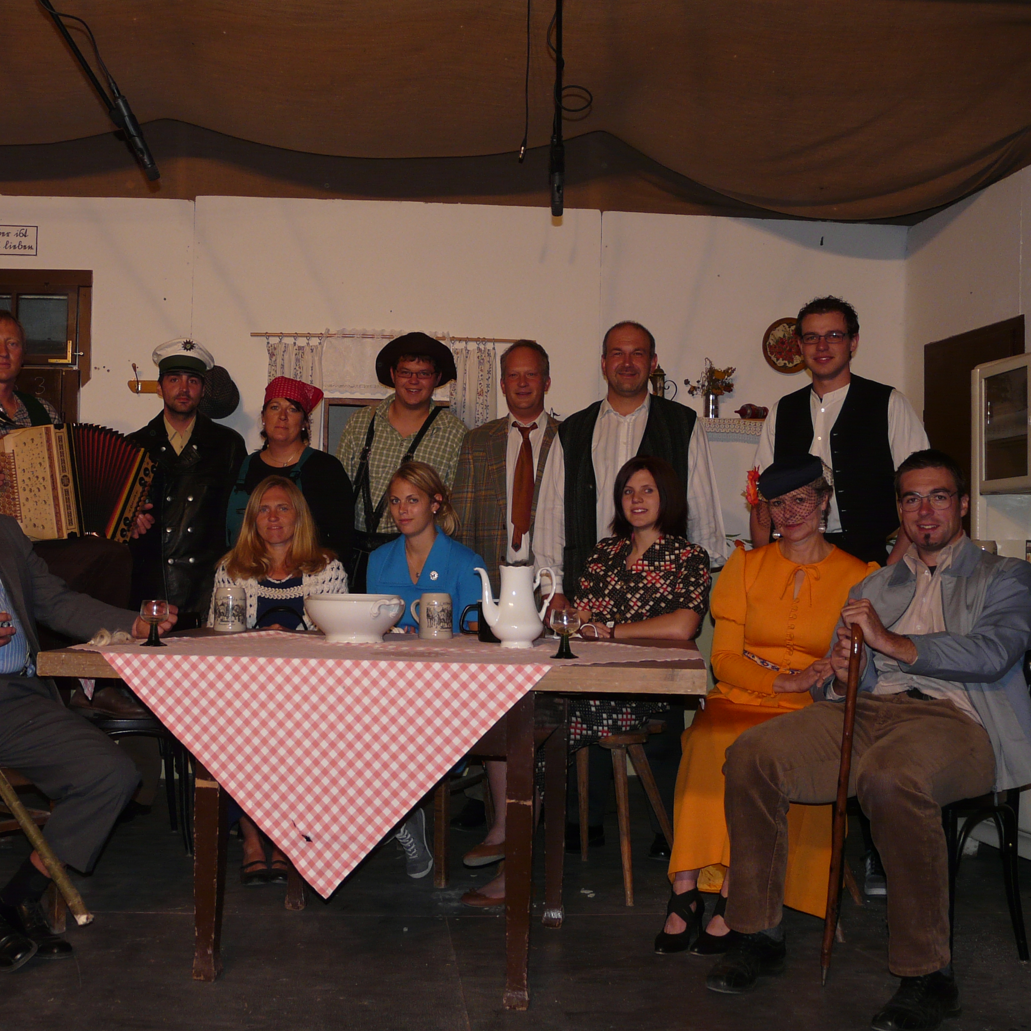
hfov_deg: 42.8
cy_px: 515
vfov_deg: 42.8
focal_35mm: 39
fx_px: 1314
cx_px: 456
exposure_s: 1/40
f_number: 2.8
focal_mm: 5.5
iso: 100
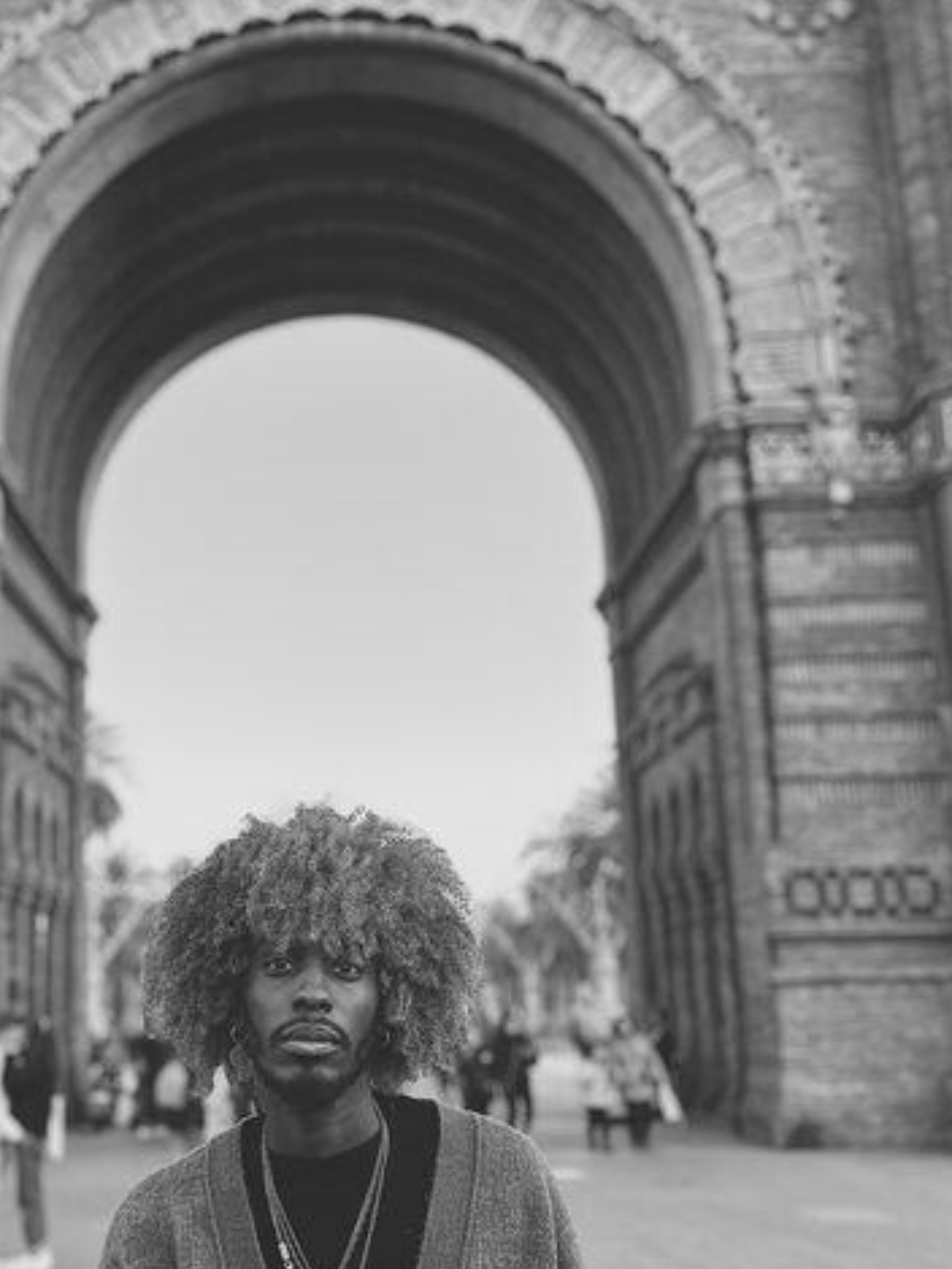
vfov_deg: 52.3
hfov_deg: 40.3
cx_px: 327
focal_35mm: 35
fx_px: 1283
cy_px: 749
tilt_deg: +11.9
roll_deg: +1.3
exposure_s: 1/184
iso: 40
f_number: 1.5
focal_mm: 5.7
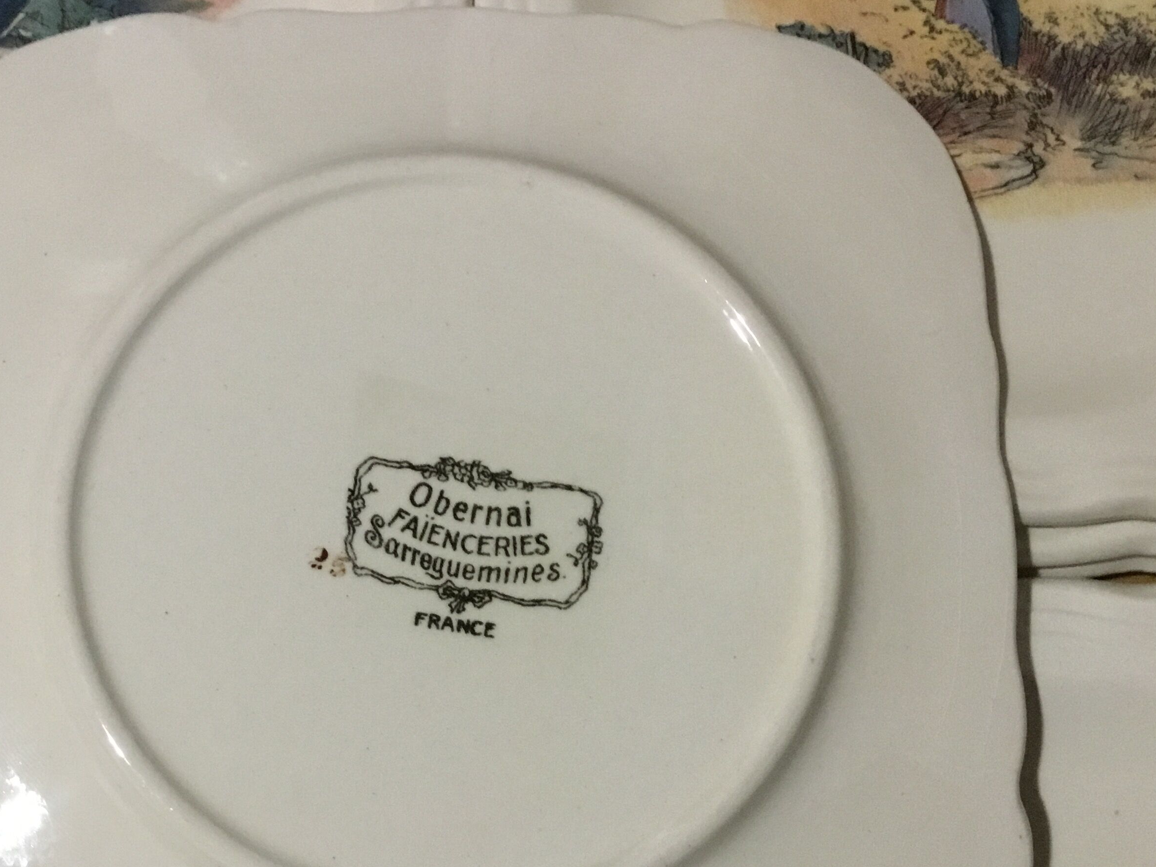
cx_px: 415
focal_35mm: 43
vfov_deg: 33.3
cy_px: 585
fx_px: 1436
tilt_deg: -78.4
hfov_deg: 43.4
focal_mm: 3.3
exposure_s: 1/20
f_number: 2.4
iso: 200
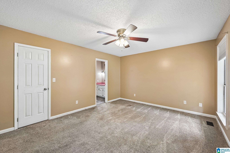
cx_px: 115
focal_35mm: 14
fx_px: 89
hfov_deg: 104.3
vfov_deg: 81.2
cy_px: 76
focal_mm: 14
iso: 400
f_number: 8
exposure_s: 1/13
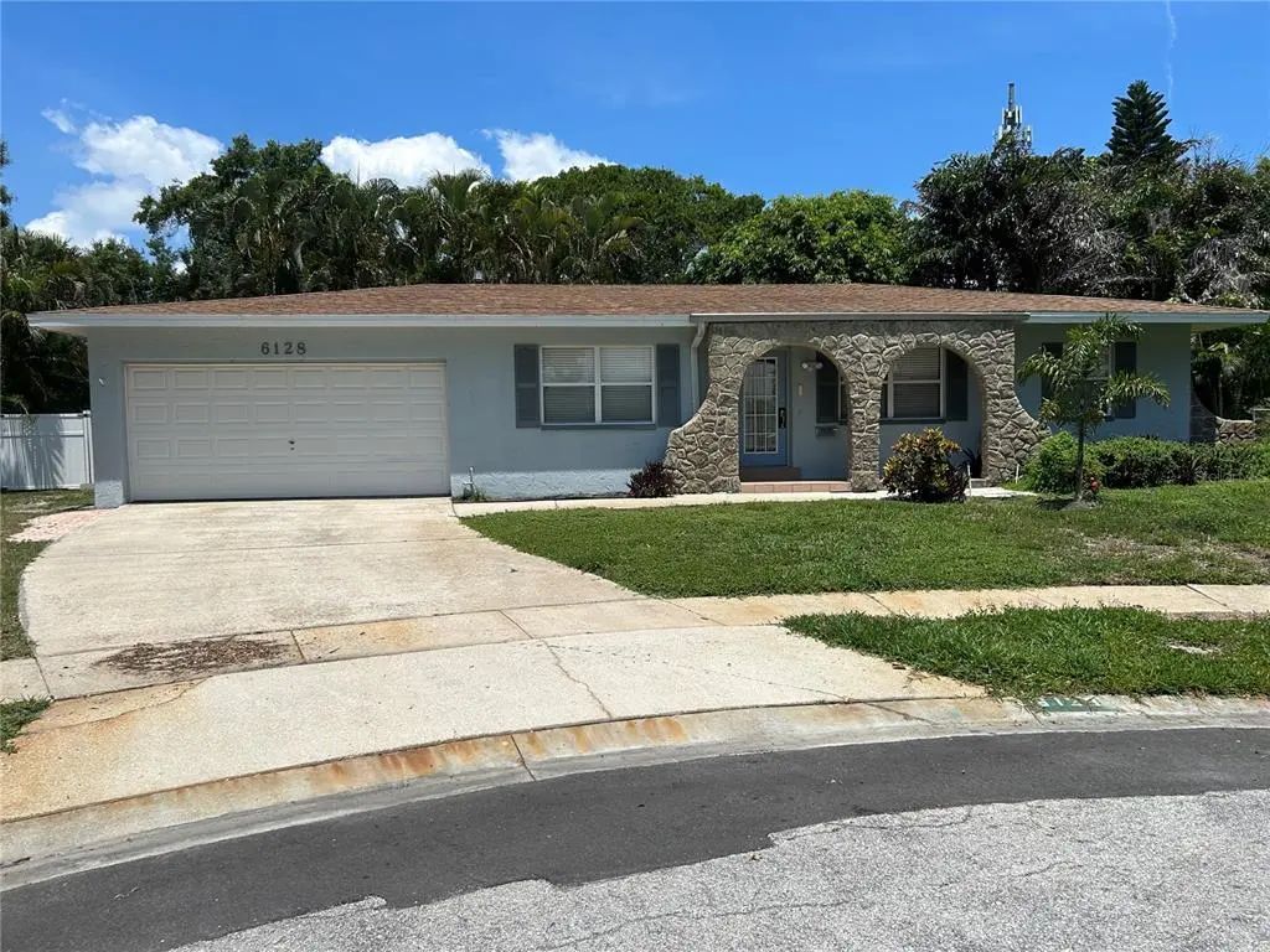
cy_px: 476
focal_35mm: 26
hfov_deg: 67.3
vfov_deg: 53.1
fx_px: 954
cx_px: 635
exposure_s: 1/6579
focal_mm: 5.7
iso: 50
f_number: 1.5
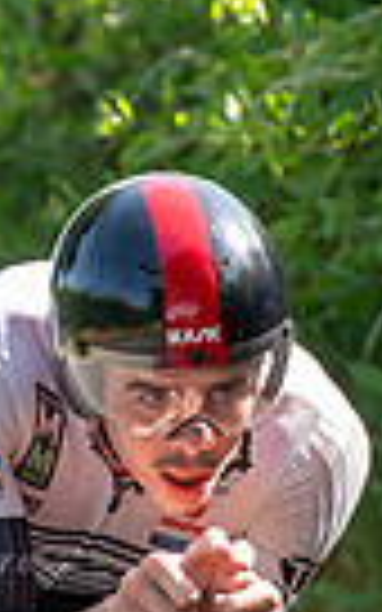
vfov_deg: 1.4
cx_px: 82
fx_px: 25552
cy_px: 1097
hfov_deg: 0.9
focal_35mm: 1534
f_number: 4
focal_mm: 171
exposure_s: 1/1000
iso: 500
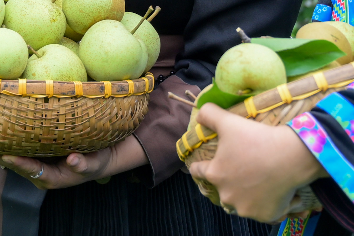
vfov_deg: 6.9
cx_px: -51
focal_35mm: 193
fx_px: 1898
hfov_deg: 10.5
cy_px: -217
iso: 250
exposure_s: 1/100
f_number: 4
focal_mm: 43
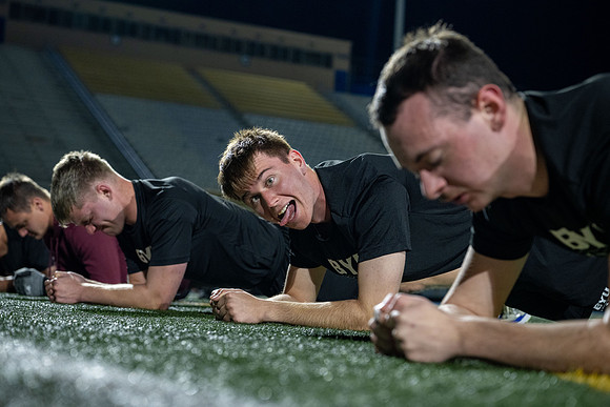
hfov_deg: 28.8
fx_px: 1186
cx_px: 305
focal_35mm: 70
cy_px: 204
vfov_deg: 19.5
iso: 2000
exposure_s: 1/125
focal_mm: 70
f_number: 4
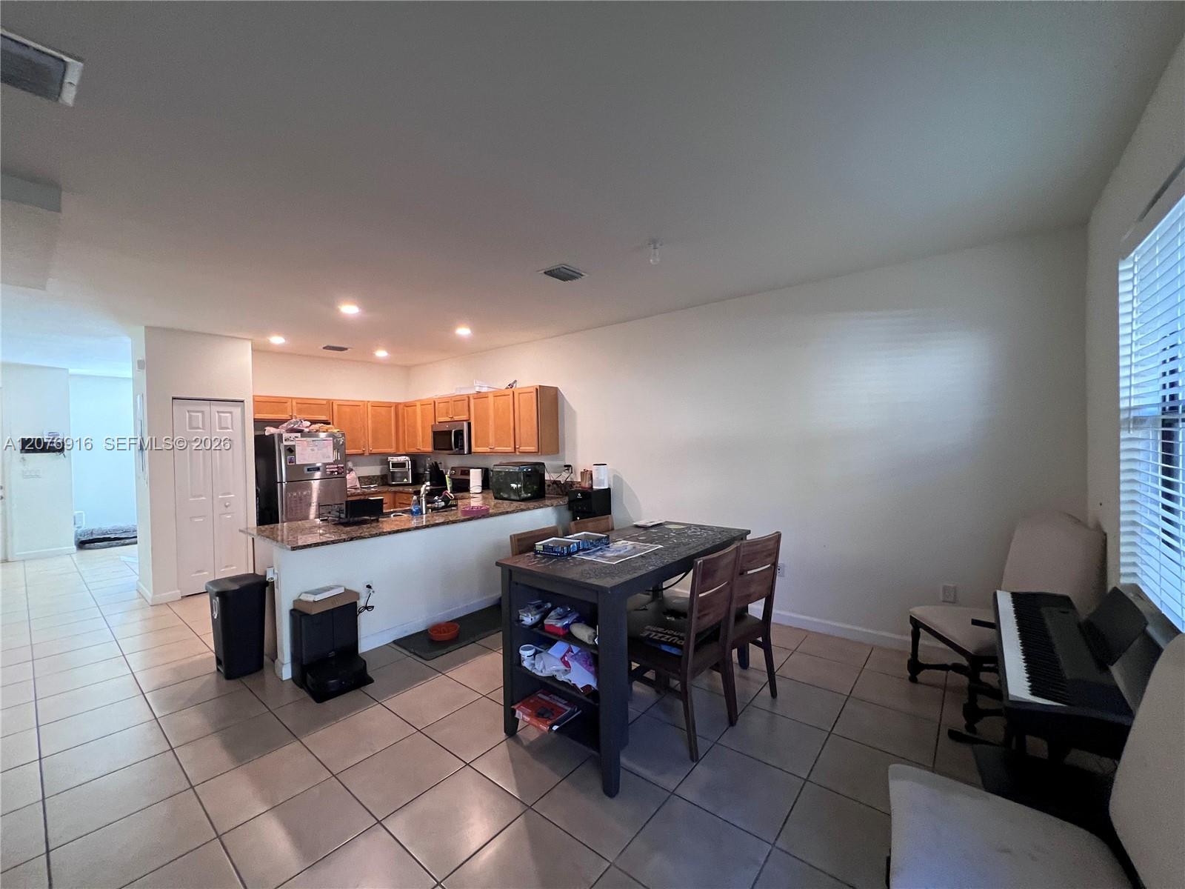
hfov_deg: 106.2
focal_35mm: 13
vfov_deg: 89.9
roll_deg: +0.4
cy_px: 444
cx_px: 592
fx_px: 445
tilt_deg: -0.4
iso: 400
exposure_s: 1/60
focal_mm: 1.57
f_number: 1.8
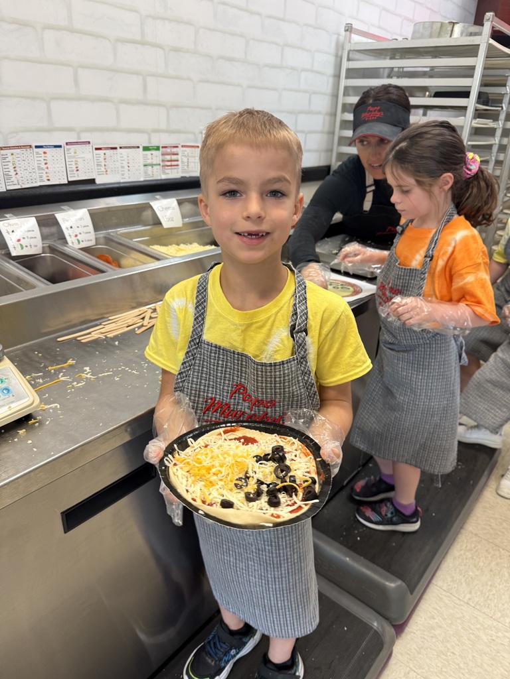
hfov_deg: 56.8
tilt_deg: -26.5
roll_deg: -2.1
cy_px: 340
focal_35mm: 24
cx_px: 255
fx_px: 471
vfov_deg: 71.6
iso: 100
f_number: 1.78
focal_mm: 6.76
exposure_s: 1/60
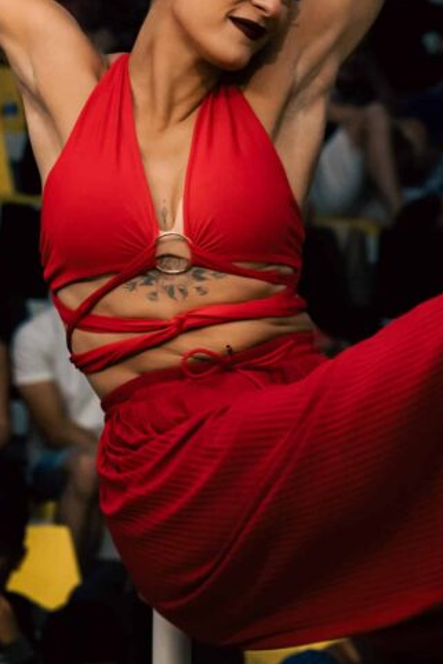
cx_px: 306
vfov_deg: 9.5
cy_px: 253
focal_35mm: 217
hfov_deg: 6.3
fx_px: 4002
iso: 800
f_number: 3.5
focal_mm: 68
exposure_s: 1/200
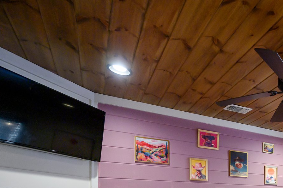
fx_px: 251
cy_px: 204
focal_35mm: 32
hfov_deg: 48.2
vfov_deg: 35.4
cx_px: 284
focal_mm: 14
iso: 500
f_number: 4
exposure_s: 1/80
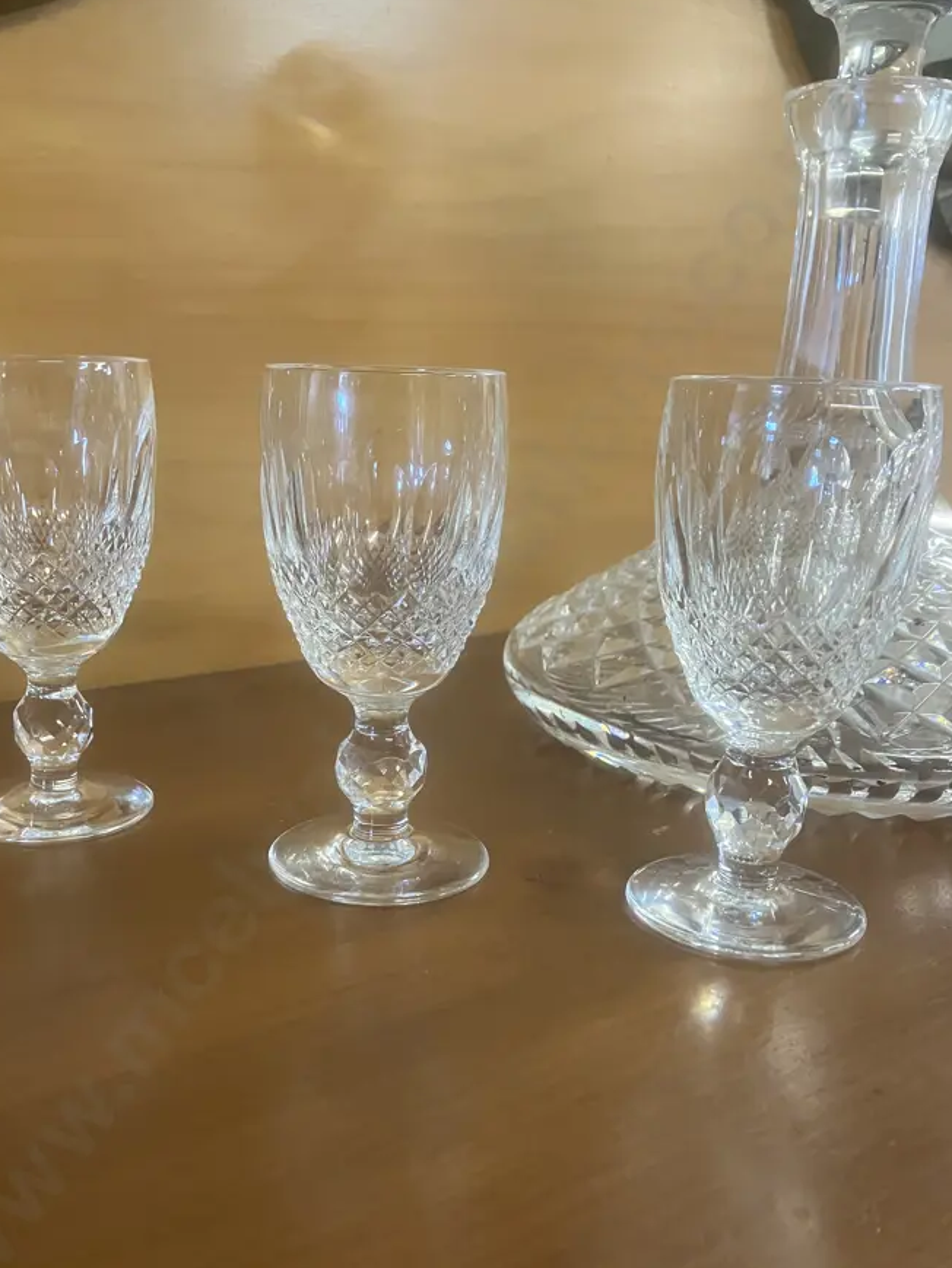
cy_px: 690
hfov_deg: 42.8
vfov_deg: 55.3
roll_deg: -1.3
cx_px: 403
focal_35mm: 33
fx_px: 1210
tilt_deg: -13.6
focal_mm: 3.99
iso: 320
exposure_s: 1/54
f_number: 1.8
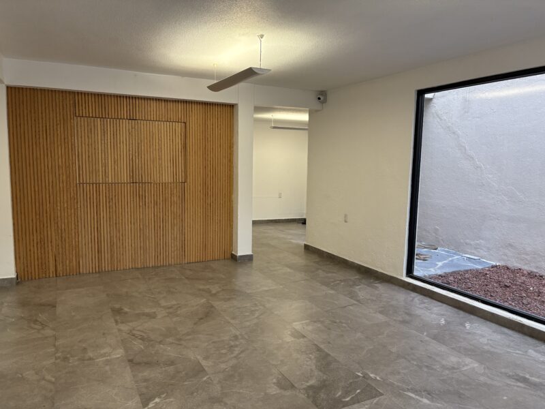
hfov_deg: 67.3
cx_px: 272
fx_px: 409
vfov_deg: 53.1
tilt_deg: -5.4
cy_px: 204
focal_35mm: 26
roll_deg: +0.8
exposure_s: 1/186
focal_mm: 5.96
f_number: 1.6
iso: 125
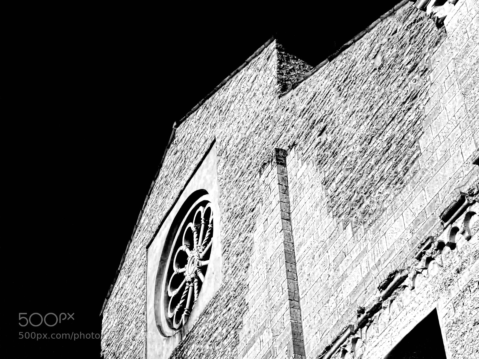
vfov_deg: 17.6
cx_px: 240
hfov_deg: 23.3
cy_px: 180
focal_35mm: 84
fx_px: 1162
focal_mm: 14.9
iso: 100
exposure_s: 1/500
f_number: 8
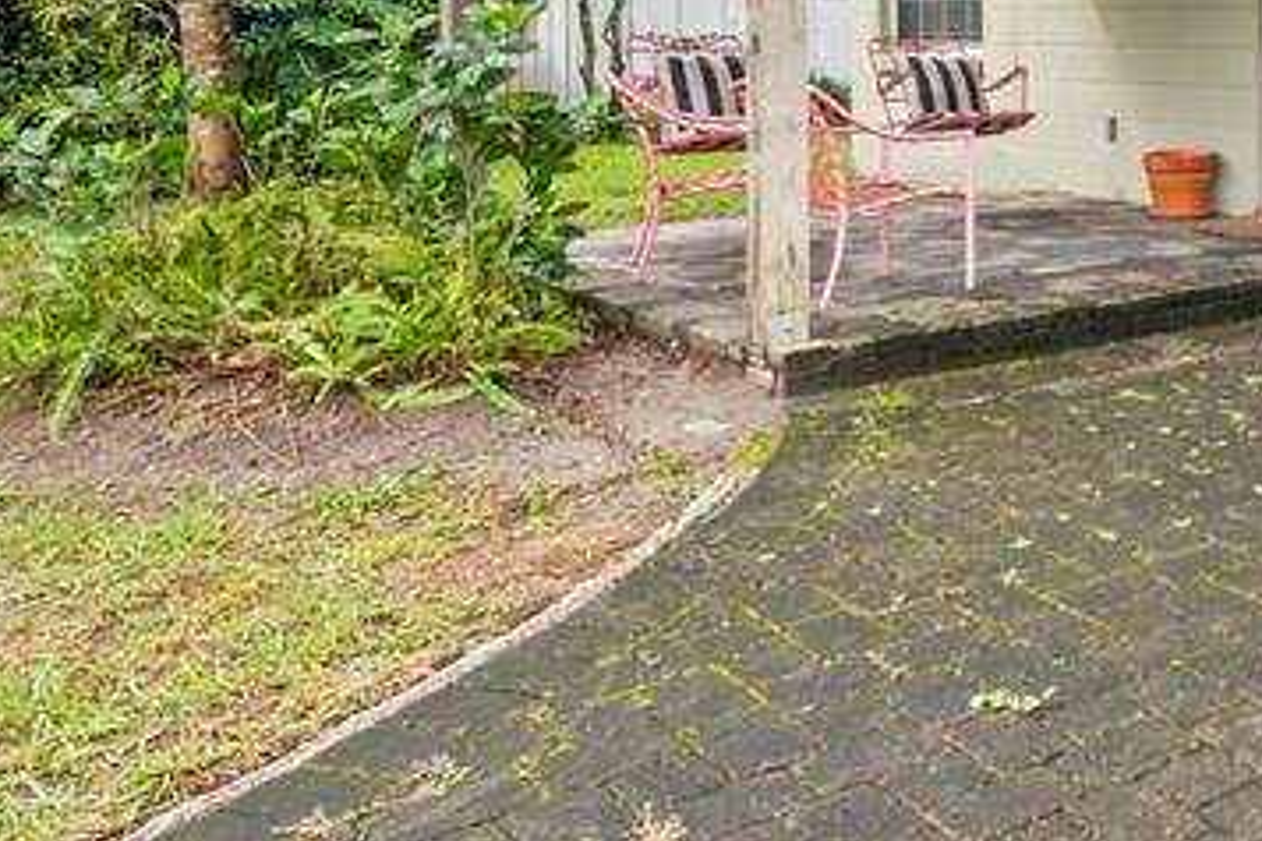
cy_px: 14
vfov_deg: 29.3
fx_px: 1507
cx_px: 1506
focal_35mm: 43
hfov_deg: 35.8
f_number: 7.1
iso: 100
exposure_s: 1/30
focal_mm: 10
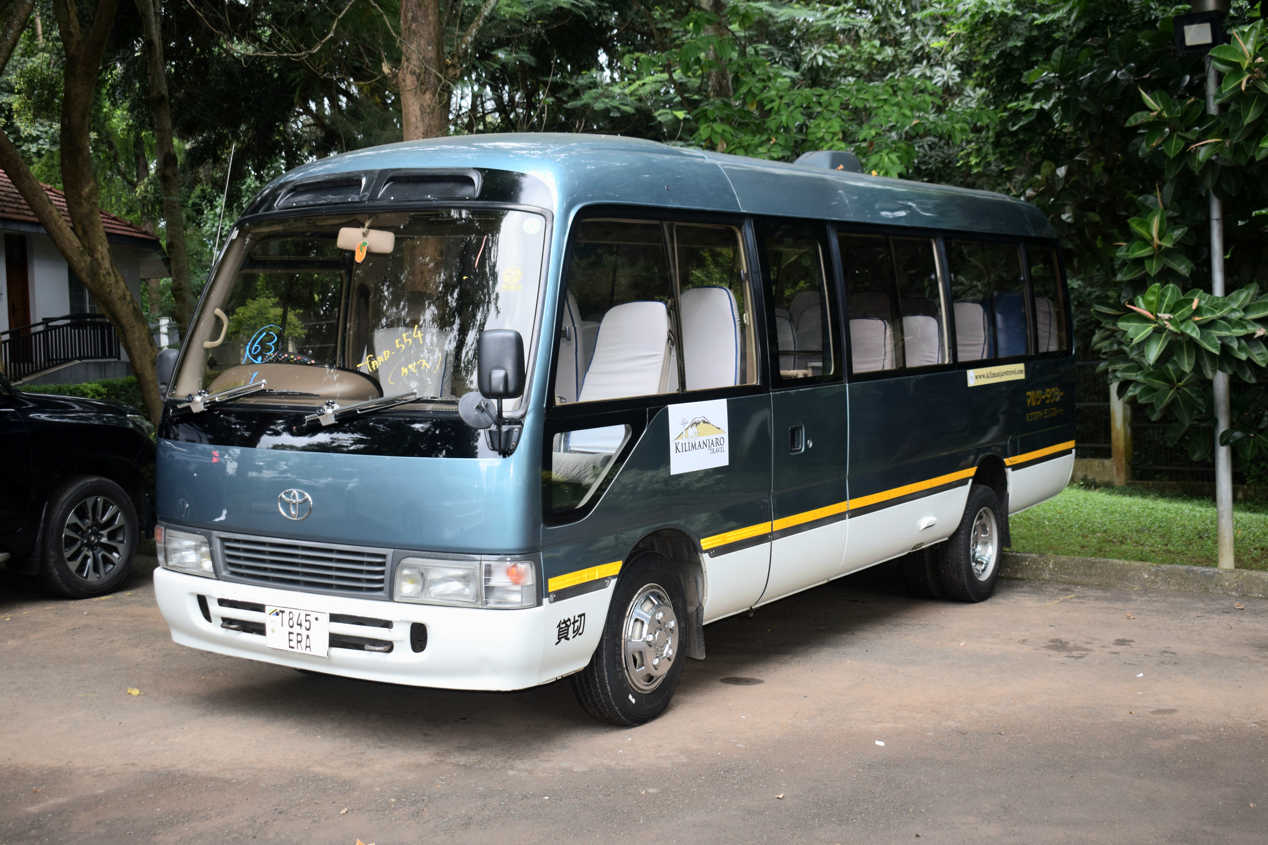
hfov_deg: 43.6
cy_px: 422
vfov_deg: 29.9
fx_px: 1585
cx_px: 634
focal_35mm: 45
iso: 400
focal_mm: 30
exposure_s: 1/125
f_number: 5.6
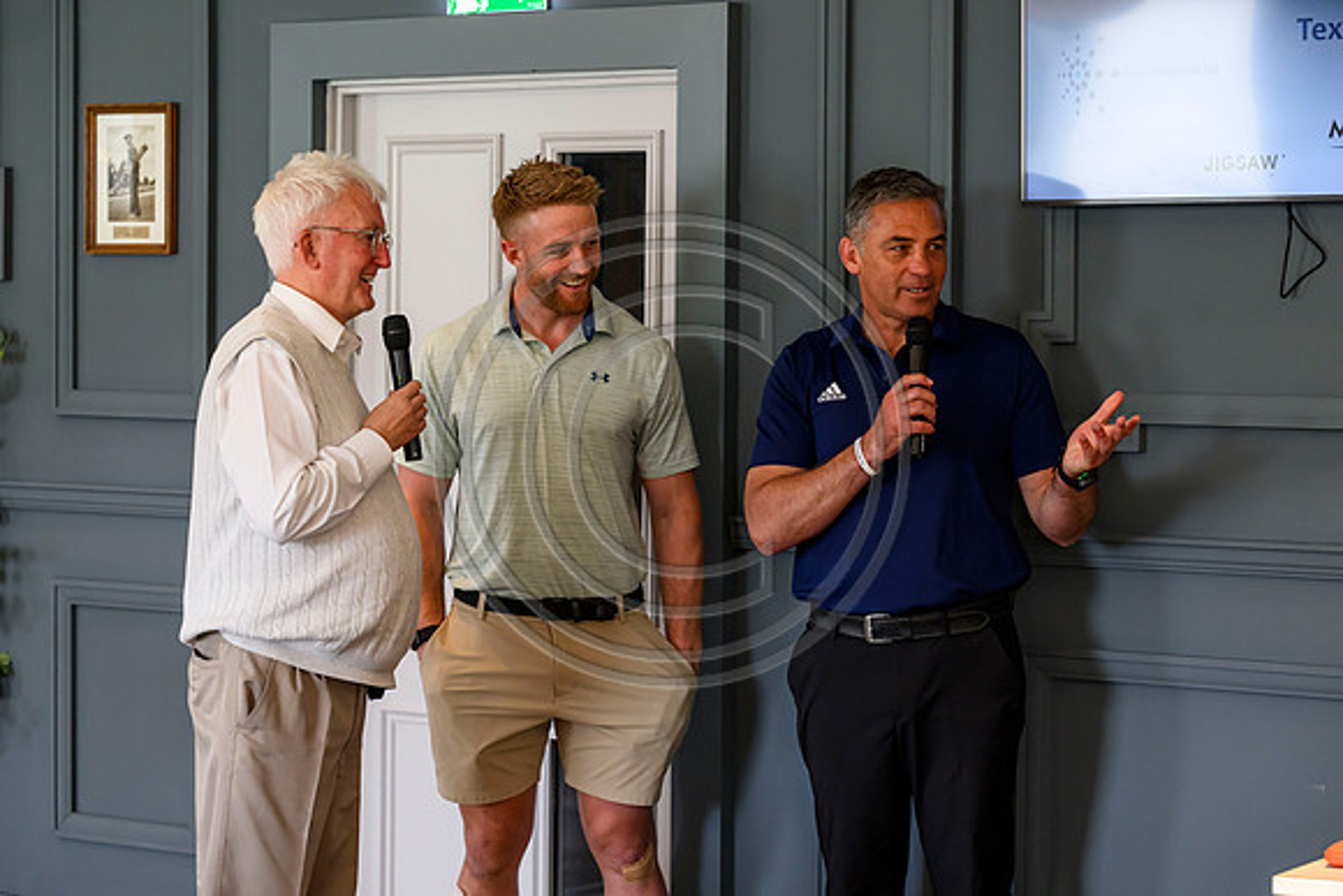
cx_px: 672
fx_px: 3731
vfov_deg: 13.7
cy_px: 448
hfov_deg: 20.4
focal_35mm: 100
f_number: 4
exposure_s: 1/500
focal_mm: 100
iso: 4000
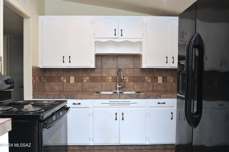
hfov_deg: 62.0
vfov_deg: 43.6
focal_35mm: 30
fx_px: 191
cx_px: 114
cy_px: 76
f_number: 7.1
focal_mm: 30
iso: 400
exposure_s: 1/50
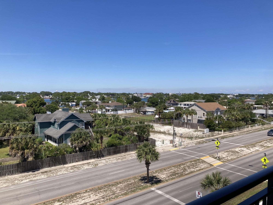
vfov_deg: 49.7
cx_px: 136
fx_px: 221
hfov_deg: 63.4
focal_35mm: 28
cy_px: 102
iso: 20
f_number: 1.8
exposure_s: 1/2433
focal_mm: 3.99
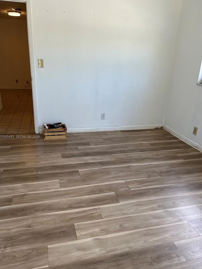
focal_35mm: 27
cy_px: 137
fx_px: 210
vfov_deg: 65.3
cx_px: 102
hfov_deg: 51.4
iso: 64
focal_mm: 5.1
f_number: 1.6
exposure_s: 1/121
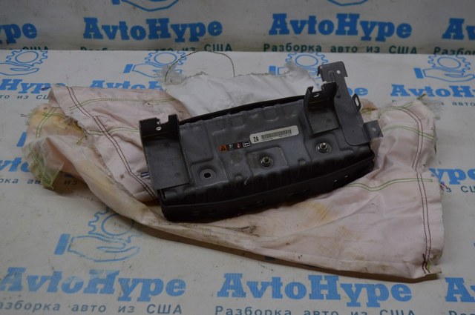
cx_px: 238
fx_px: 613
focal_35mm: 46
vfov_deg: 28.9
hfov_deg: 42.4
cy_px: 158
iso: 400
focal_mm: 31
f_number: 5.6
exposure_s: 1/125
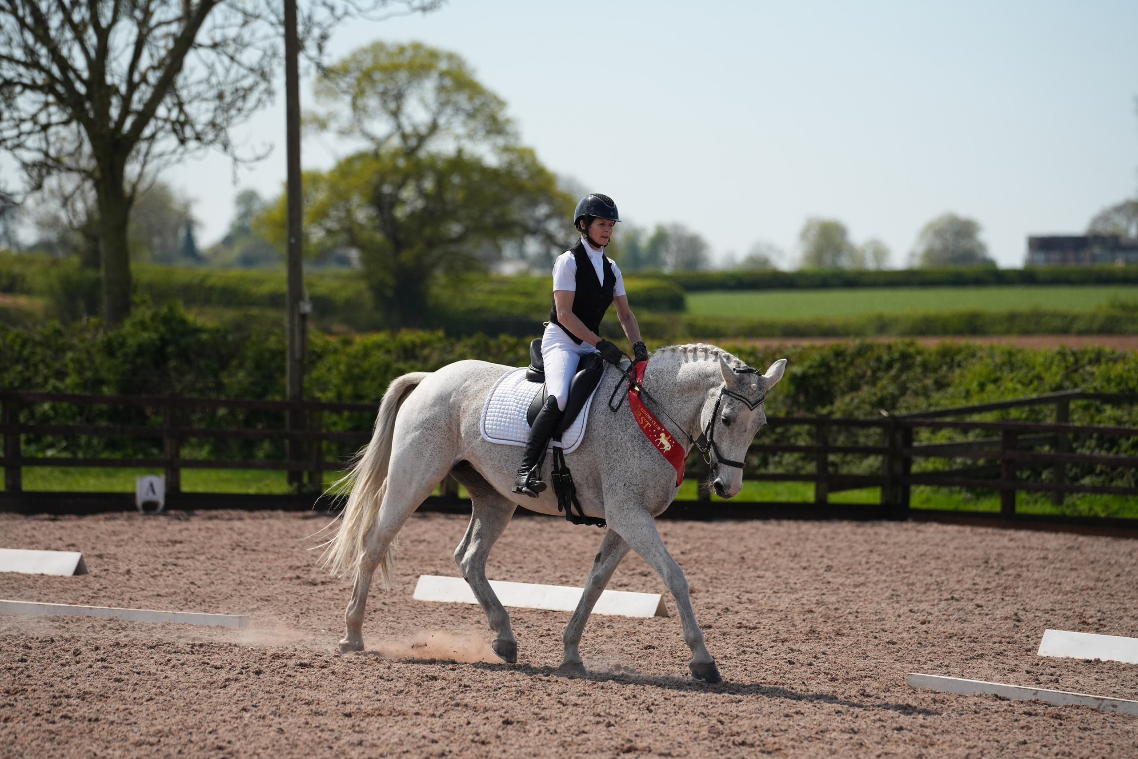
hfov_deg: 10.3
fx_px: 6322
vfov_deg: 6.9
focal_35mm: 200
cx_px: 569
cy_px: 380
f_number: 4
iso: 500
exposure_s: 1/5000
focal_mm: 200
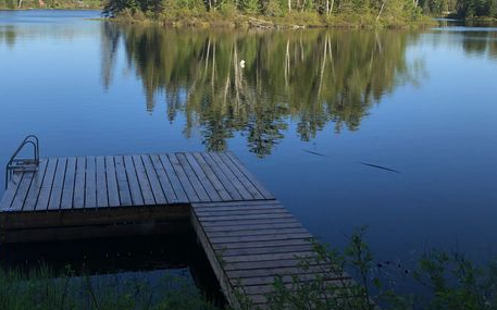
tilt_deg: -6.7
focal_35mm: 39
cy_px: 70
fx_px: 528
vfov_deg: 32.0
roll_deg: -1.5
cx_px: 200
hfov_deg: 50.1
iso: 20
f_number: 1.8
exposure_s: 1/1043
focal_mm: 3.99
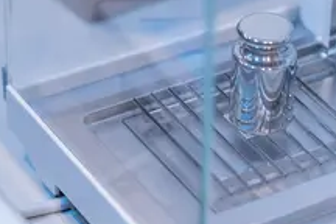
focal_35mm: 160
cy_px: 129
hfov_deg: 12.8
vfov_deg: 8.6
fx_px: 1493
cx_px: 173
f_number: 4
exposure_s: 1/40
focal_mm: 90
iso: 1600
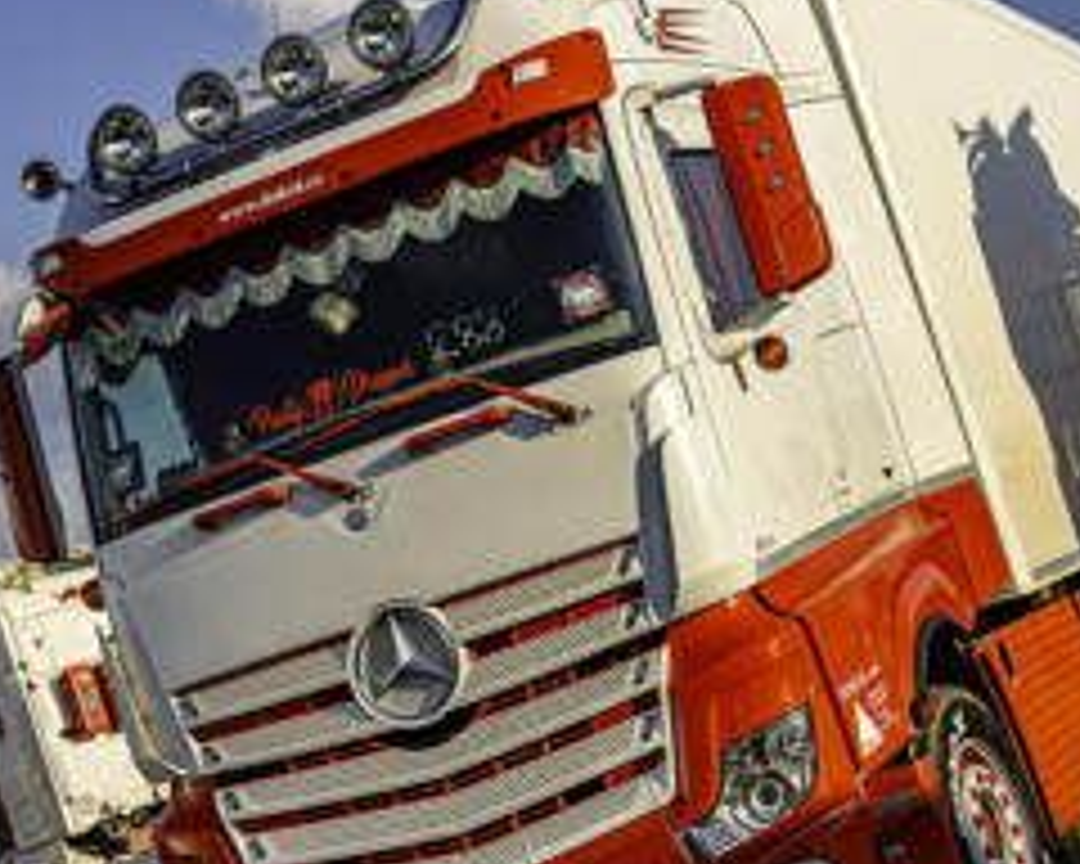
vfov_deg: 17.5
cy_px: 506
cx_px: 567
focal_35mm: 88
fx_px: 2813
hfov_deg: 21.7
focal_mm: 30
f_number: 4.2
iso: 100
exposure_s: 1/1000
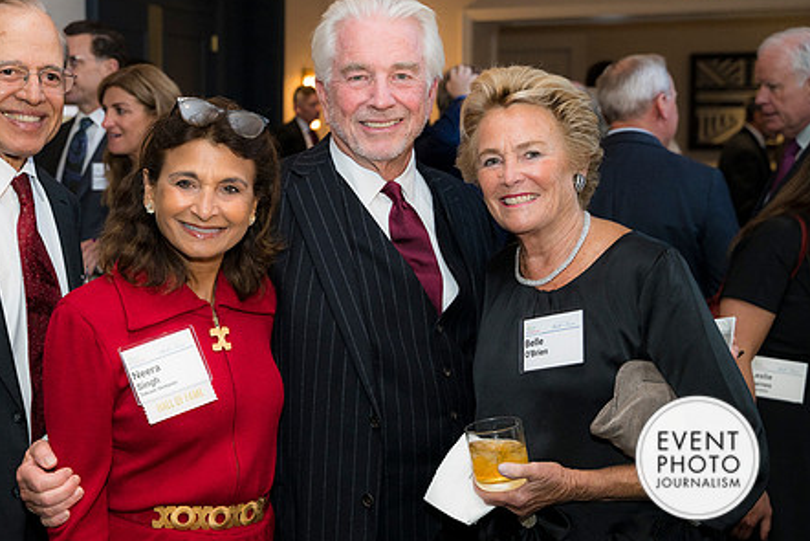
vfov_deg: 23.0
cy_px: 225
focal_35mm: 59
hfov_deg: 33.7
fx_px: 1328
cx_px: 290
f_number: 4
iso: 800
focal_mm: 45
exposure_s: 1/125
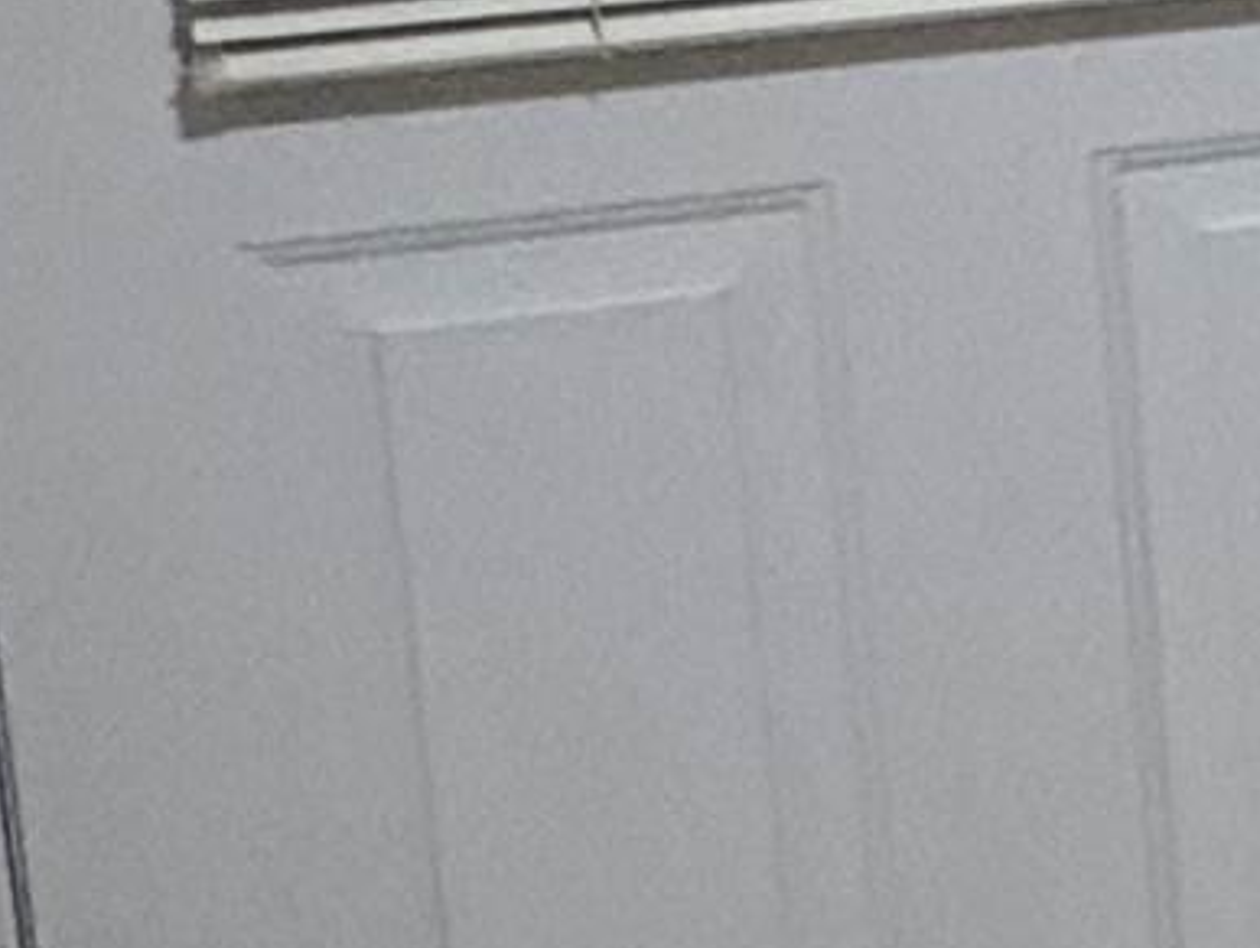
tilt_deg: -9.3
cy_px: -176
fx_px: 4044
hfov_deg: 11.5
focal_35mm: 111
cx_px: 3660
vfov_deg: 13.0
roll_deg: -0.2
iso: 500
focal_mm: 2.22
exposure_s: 1/60
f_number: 2.2
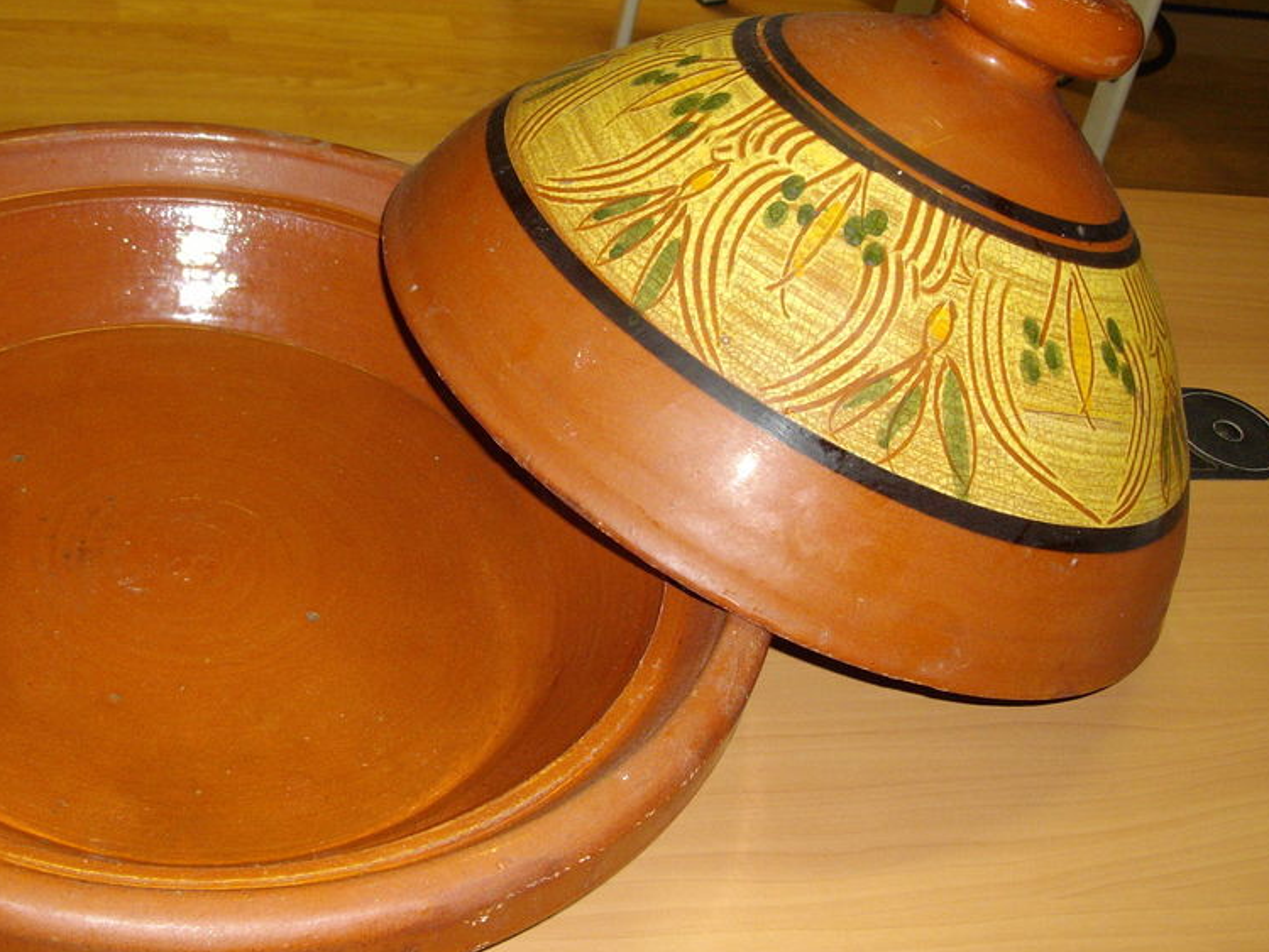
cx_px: 516
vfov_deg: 30.2
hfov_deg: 39.5
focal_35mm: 48
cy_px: 372
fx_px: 1760
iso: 160
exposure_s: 1/50
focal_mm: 6
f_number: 2.7
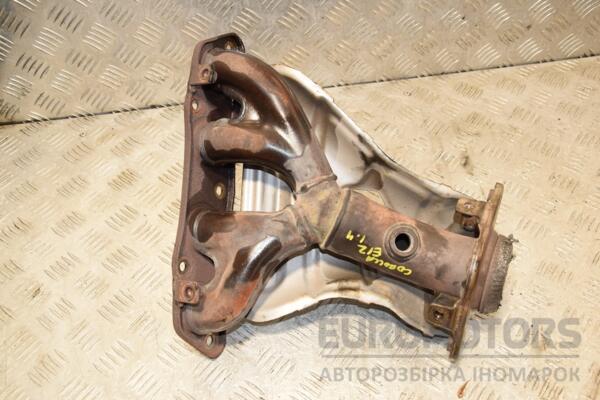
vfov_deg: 35.5
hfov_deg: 51.3
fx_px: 625
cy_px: 200
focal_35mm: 38
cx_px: 300
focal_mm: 25
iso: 800
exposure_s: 1/200
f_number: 6.3
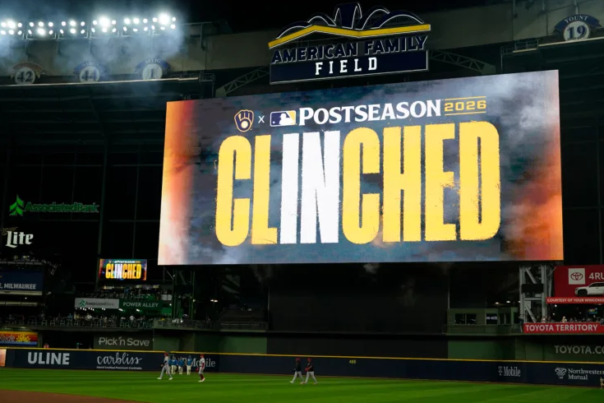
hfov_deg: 38.9
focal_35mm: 51
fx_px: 856
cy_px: 203
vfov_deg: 26.5
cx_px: 303
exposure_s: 1/3200
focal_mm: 50
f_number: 2
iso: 1000
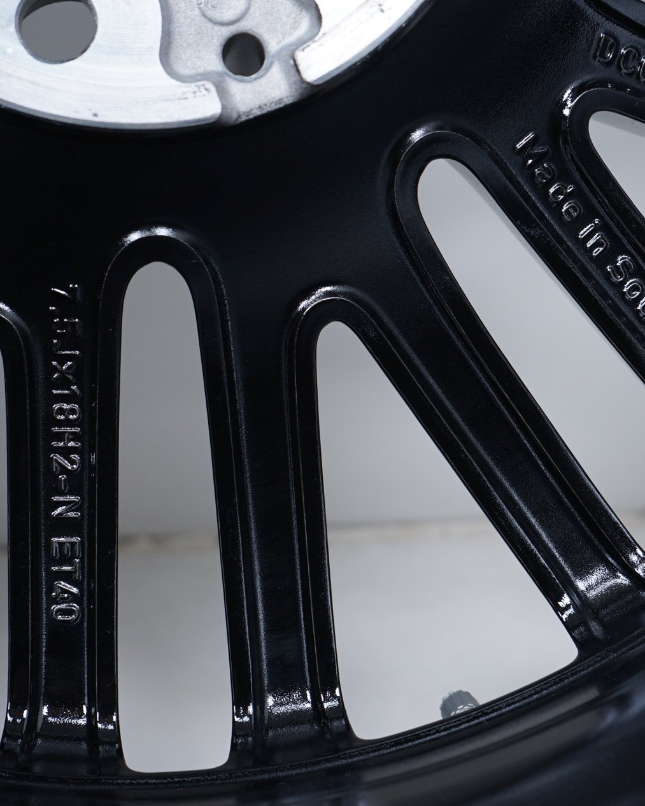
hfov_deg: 23.8
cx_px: 306
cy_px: 405
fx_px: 1527
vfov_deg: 29.6
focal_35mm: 64
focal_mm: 45
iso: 250
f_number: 7.1
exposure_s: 1/100
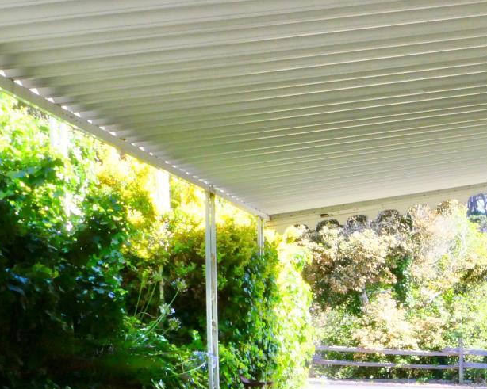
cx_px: 504
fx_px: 893
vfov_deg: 23.7
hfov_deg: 28.3
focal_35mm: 62
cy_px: 369
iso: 1600
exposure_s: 1/60
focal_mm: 11.6
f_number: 16
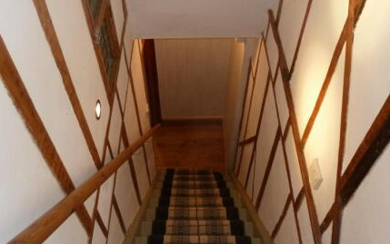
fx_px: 383
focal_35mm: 36
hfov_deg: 54.0
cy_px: 118
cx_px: 186
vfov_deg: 35.3
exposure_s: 1/30
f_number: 3.3
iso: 250
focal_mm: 4.1
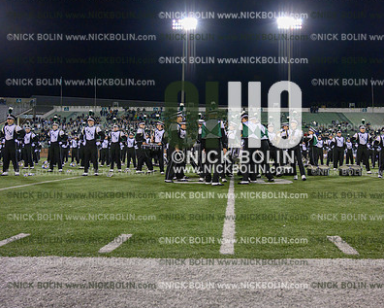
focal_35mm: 33
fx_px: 375
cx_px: 233
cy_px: 128
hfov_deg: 53.8
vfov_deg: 44.4
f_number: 4
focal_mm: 24
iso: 5000
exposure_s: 1/1000
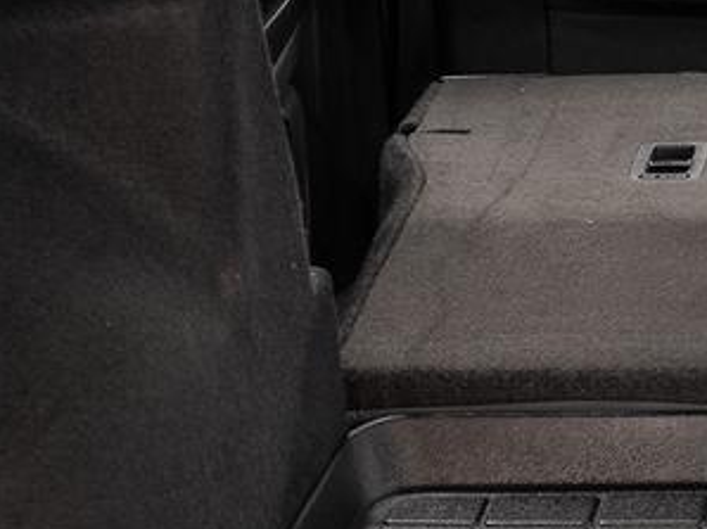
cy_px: 66
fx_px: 3694
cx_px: 1151
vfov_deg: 8.2
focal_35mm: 181
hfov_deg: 10.5
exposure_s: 1
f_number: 5.6
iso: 100
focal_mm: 38.9
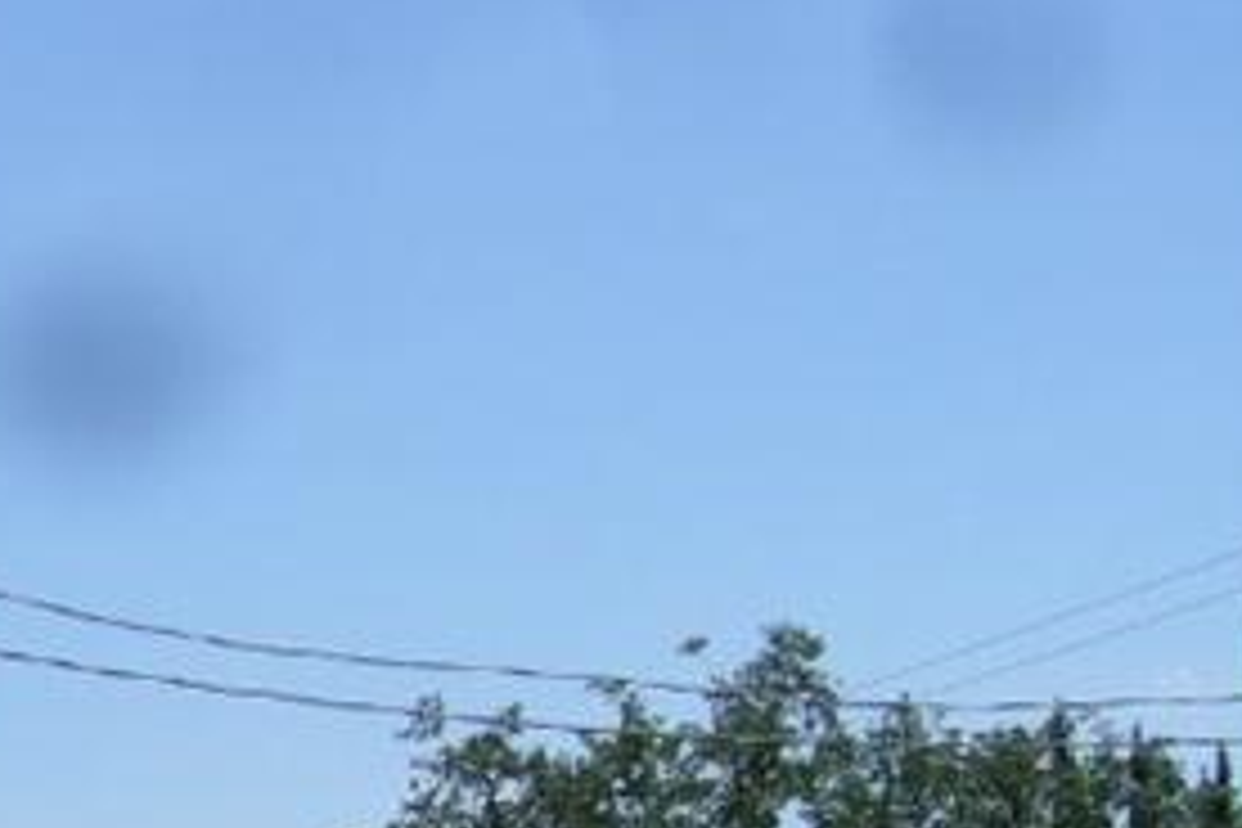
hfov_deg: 19.8
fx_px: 3484
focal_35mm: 101
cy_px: 1060
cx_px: 79
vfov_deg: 13.1
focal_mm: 5.8
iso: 100
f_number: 5.6
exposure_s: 1/800
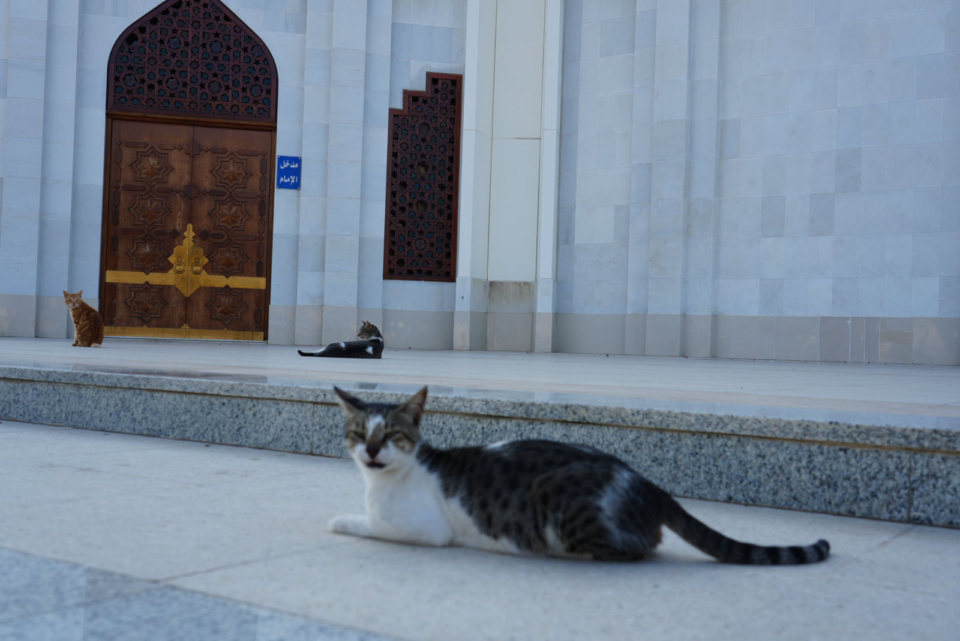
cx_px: 480
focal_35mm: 38
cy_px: 320
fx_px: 1014
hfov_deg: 50.7
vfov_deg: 35.1
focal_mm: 38
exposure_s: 1/125
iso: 100
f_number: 8
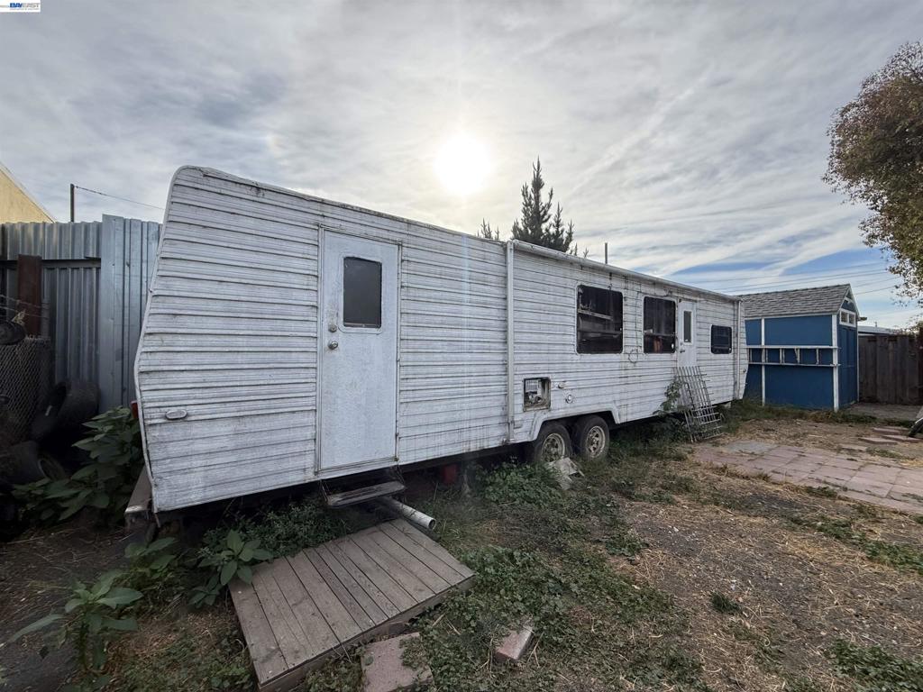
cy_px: 346
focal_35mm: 14
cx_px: 462
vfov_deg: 85.7
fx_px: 373
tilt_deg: +1.2
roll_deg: -0.5
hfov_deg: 102.1
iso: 64
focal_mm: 2.22
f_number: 2.2
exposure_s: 1/1497
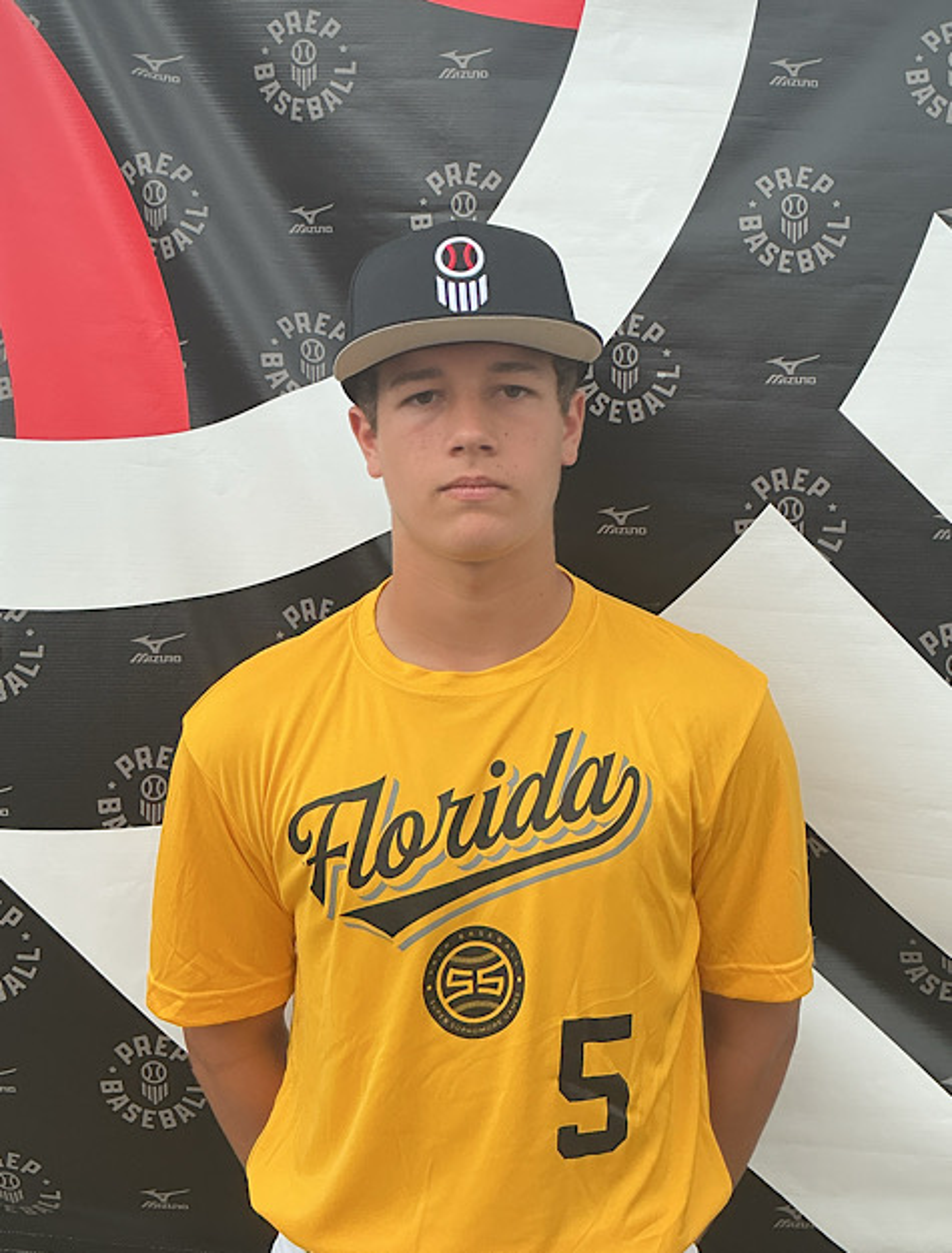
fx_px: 1054
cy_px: 626
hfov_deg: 48.6
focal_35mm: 29
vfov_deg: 61.4
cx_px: 476
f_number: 1.8
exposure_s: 1/869
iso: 25
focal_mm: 3
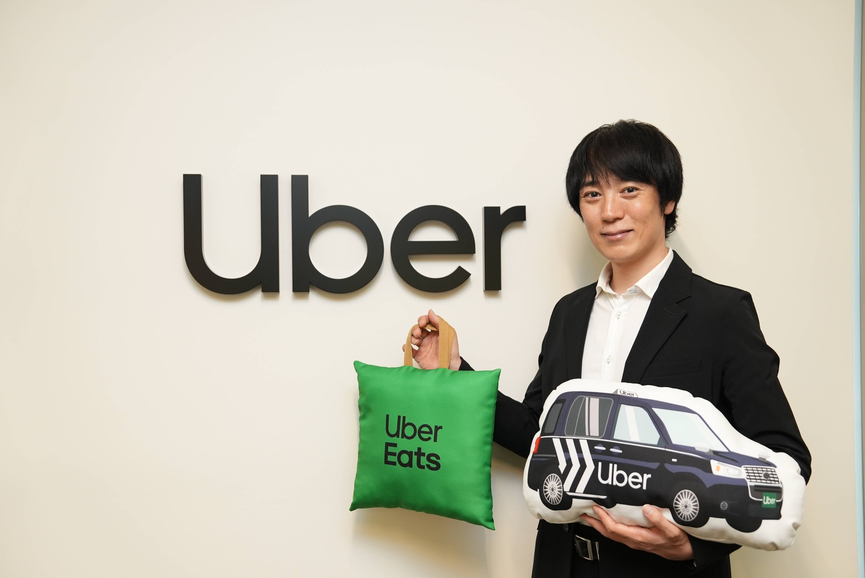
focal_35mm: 46
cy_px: 289
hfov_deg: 42.7
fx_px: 1106
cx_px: 432
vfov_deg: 29.3
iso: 2500
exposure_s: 1/200
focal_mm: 46
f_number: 2.8
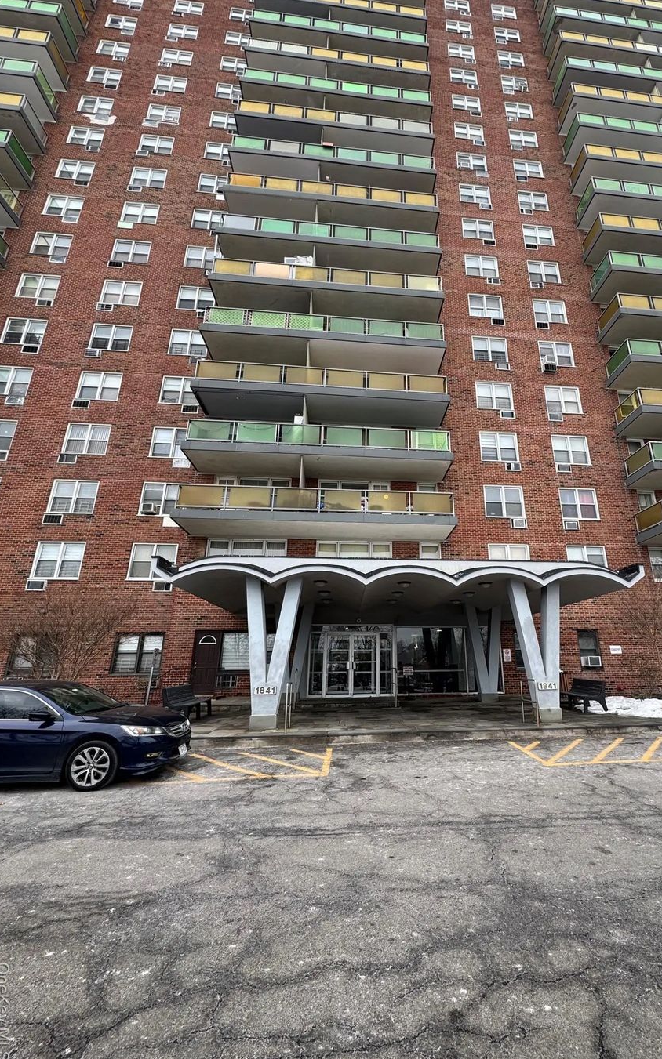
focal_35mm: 15
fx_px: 433
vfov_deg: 101.5
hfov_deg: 74.1
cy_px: 533
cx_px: 392
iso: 40
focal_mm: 2.22
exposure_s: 1/356
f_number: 2.2
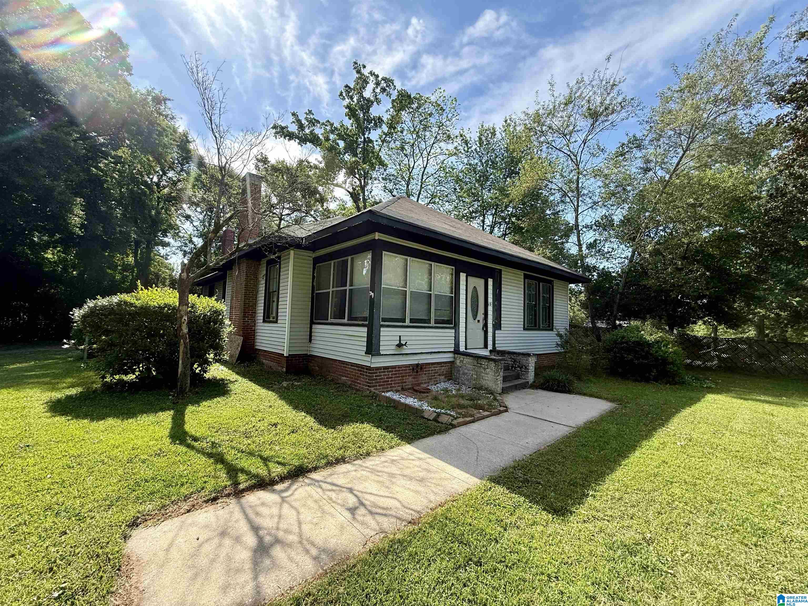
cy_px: 303
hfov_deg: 102.1
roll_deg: -1.7
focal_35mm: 14
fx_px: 327
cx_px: 404
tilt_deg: +3.9
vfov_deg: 85.7
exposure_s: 1/672
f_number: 2.2
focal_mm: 2.22
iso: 64
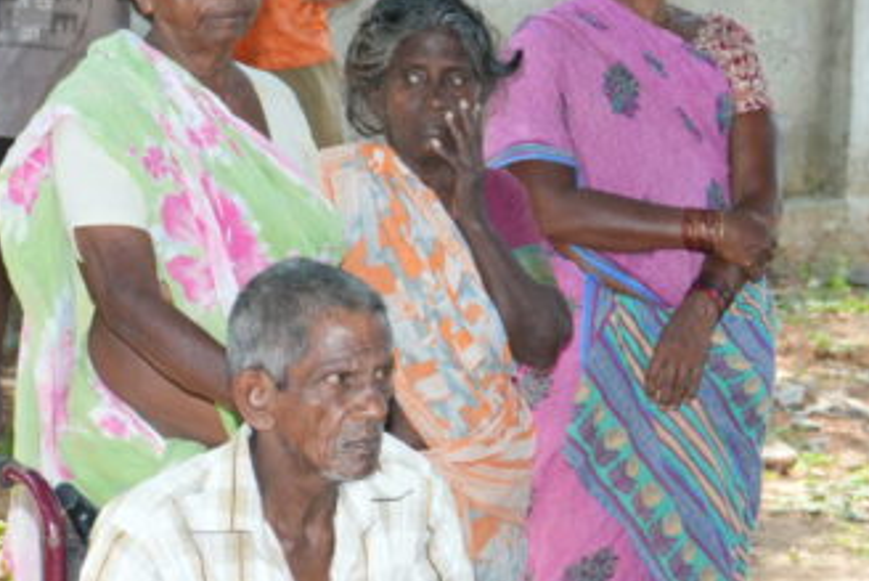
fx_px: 3840
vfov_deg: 8.6
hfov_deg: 12.9
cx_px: 639
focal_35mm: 159
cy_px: 489
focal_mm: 51
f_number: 6.3
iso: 500
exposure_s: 1/200
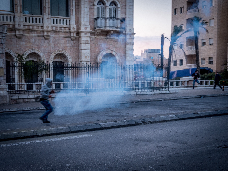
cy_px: 86
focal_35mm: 40
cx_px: 114
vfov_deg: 36.0
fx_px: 263
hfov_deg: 46.8
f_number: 6.3
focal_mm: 20
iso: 400
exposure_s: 1/60
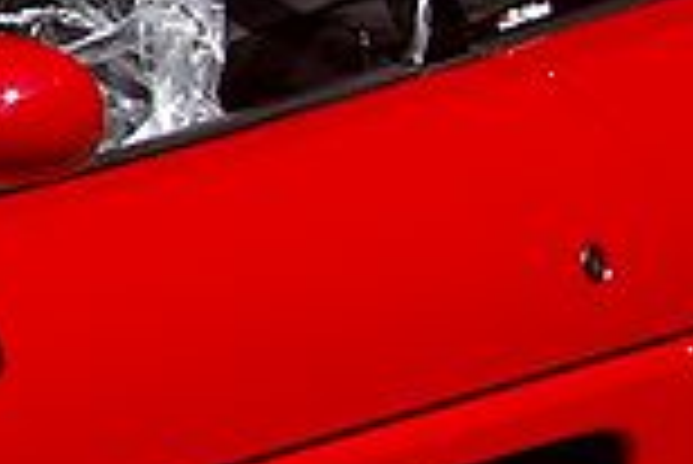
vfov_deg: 5.4
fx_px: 4875
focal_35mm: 253
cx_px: -900
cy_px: 191
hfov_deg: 7.6
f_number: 8
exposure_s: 1/350
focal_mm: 26
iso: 200
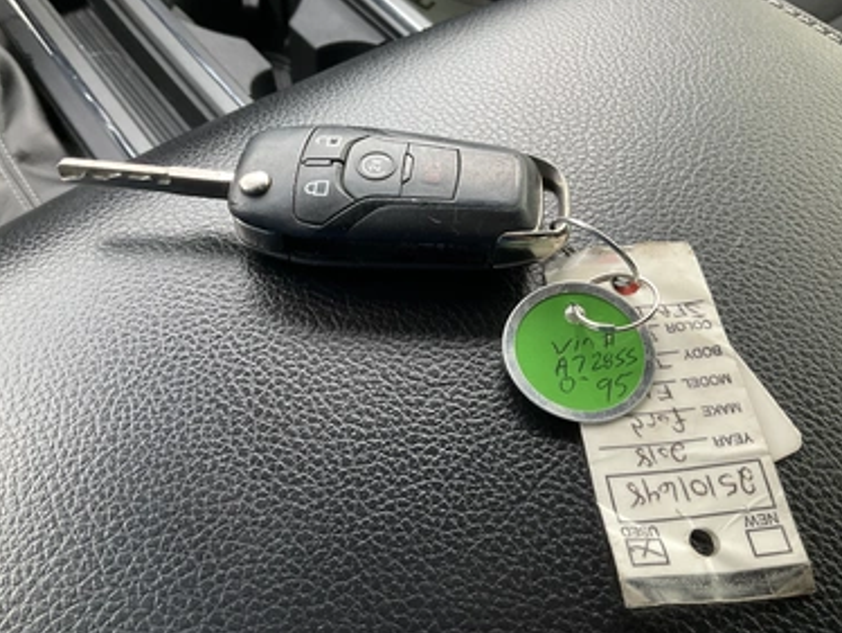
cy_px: 313
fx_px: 755
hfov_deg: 58.3
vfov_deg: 45.5
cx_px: 401
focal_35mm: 31
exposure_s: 1/84
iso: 64
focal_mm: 3
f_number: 1.8
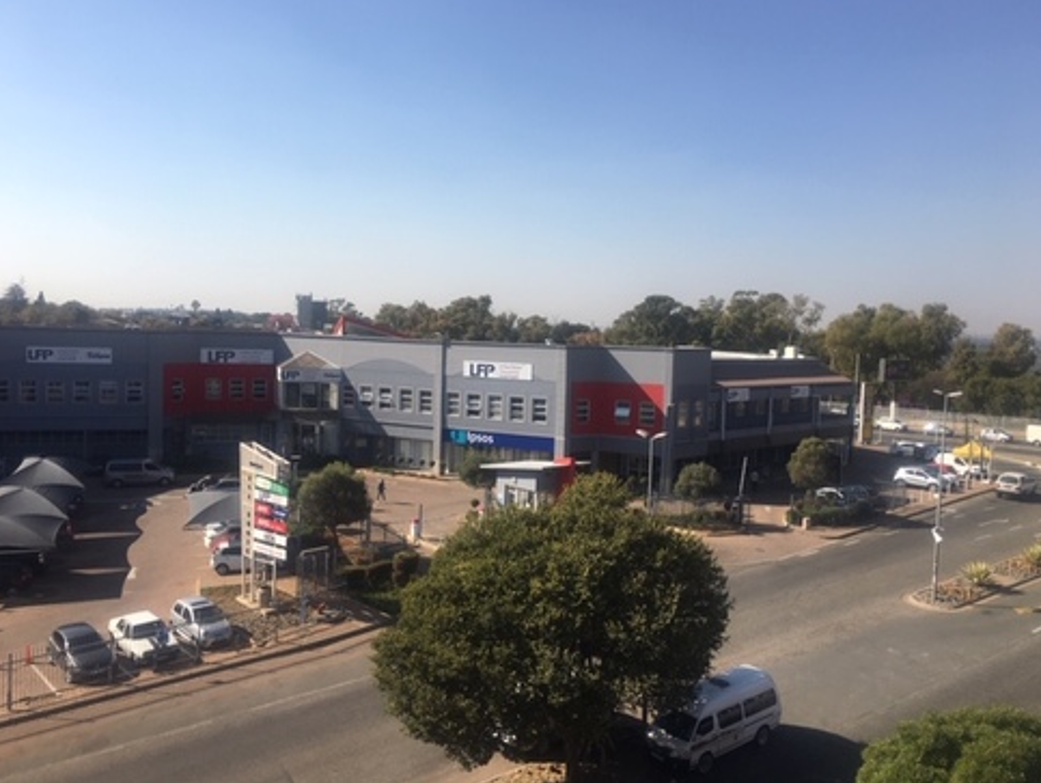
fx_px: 903
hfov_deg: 59.9
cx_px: 519
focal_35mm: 30
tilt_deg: -2.0
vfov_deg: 46.8
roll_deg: -2.6
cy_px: 385
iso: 25
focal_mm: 4.15
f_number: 2.2
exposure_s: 1/1425
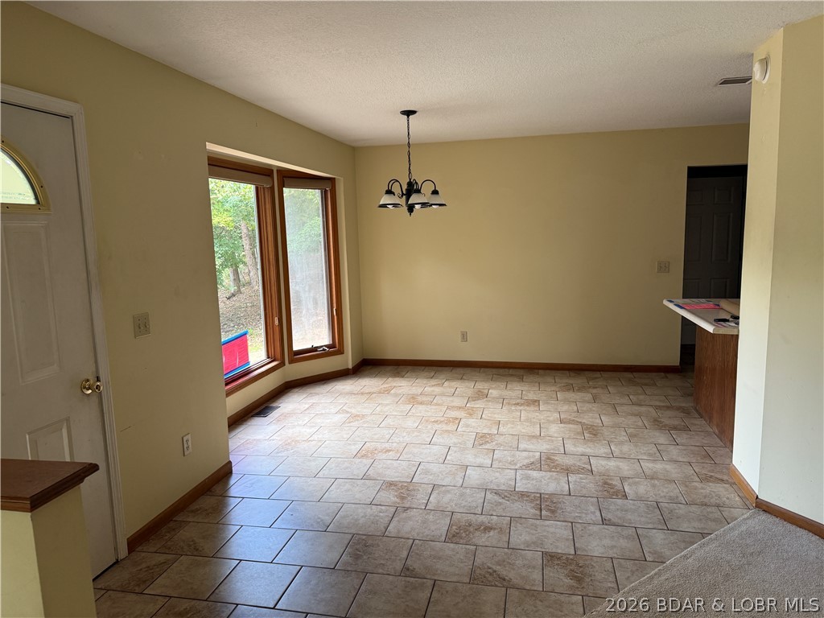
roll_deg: +1.3
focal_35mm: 24
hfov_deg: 71.6
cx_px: 412
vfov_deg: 56.8
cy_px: 309
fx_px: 571
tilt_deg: -6.6
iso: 200
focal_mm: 6.76
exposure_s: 1/121
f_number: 1.78
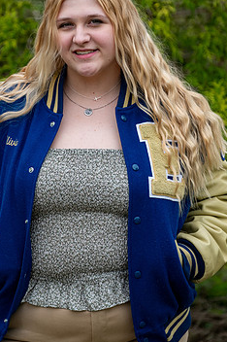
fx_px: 1649
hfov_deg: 7.9
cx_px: 100
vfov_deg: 11.8
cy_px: 124
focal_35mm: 174
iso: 250
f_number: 2.8
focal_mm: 90.6
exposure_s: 1/500
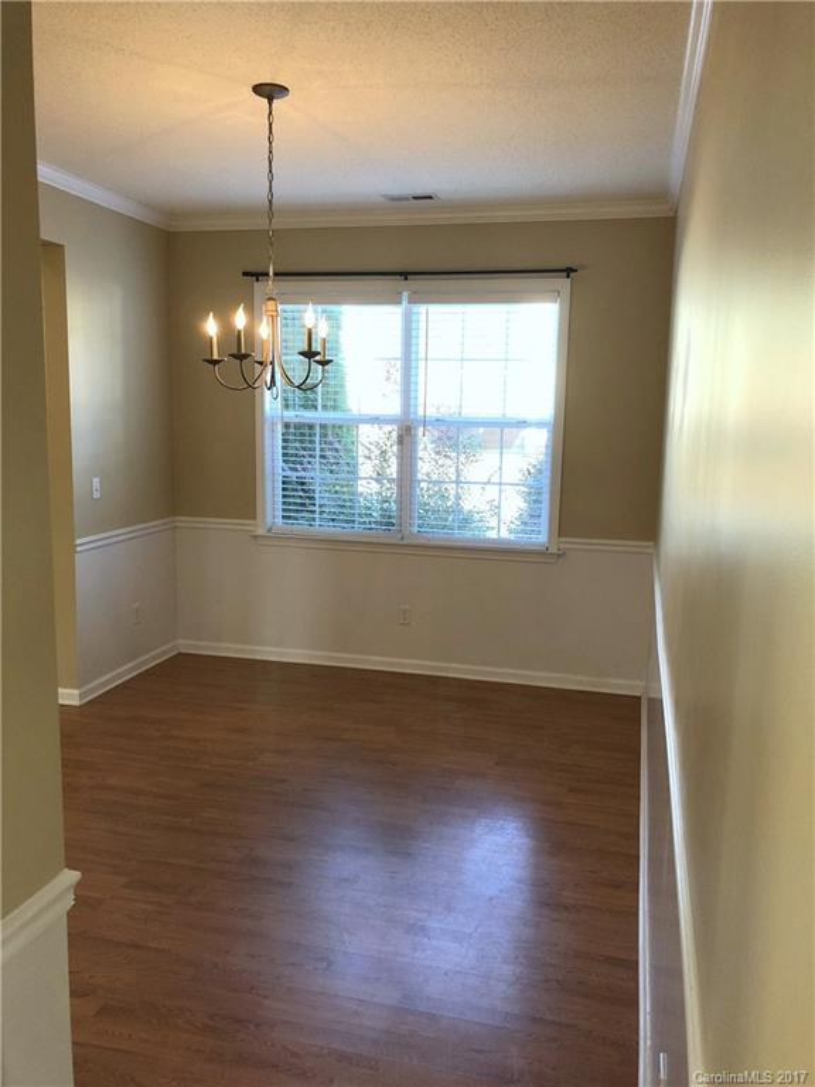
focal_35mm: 29
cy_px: 544
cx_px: 408
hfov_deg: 48.2
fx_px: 910
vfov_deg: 61.7
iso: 40
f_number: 1.8
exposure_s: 1/30
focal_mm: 3.99
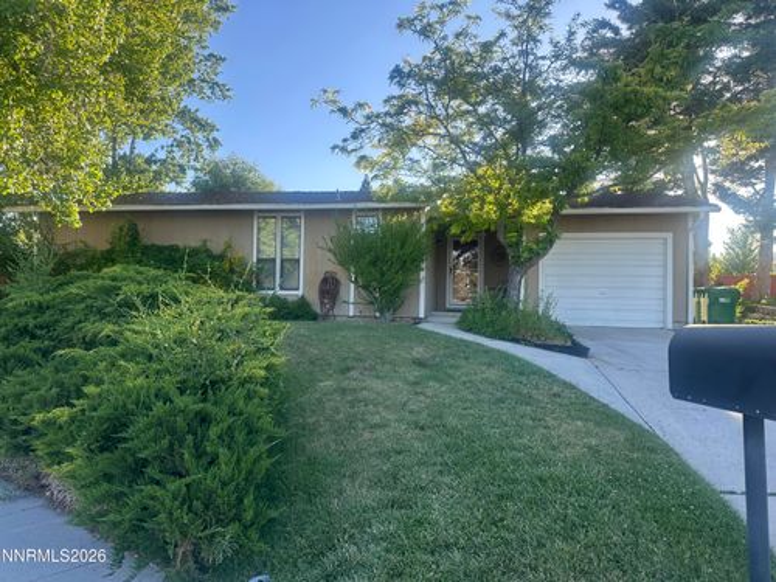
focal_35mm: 24
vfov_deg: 56.8
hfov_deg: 71.6
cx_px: 388
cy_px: 291
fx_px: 538
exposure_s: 1/952
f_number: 1.78
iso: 80
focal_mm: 6.86
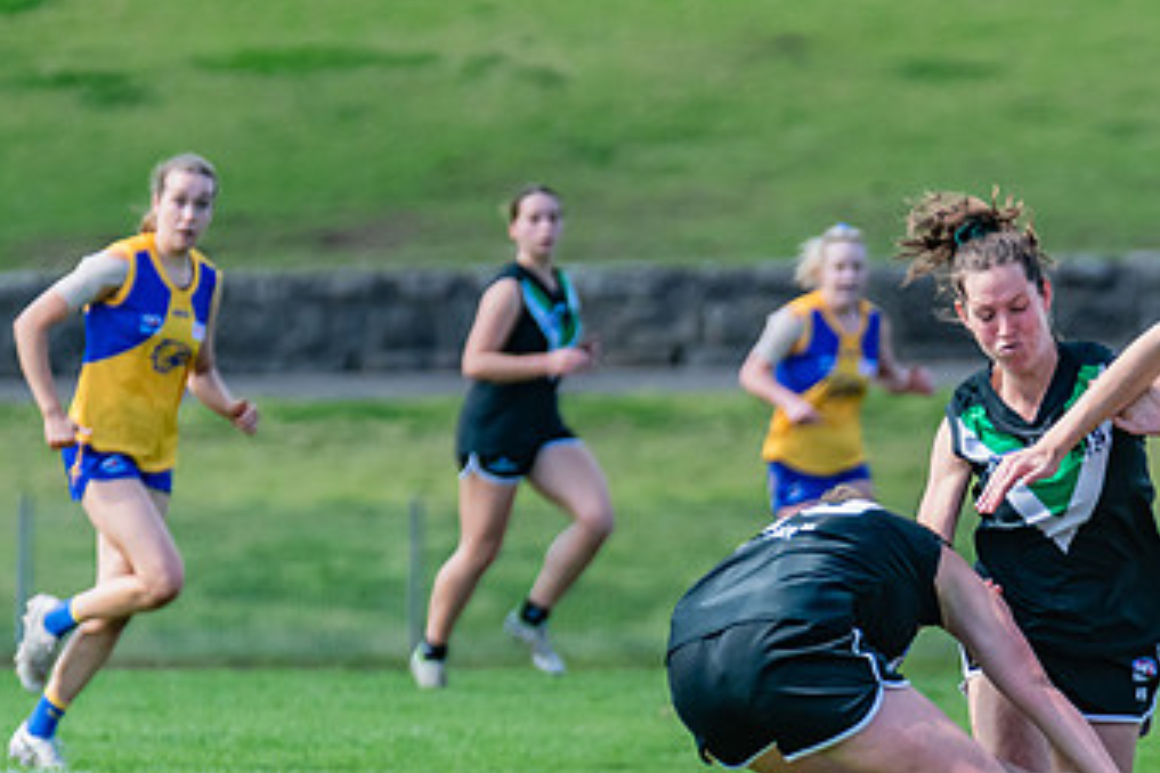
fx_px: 25454
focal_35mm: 790
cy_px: 735
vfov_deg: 1.7
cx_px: 1259
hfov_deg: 2.6
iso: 800
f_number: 5.6
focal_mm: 310
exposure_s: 1/1600
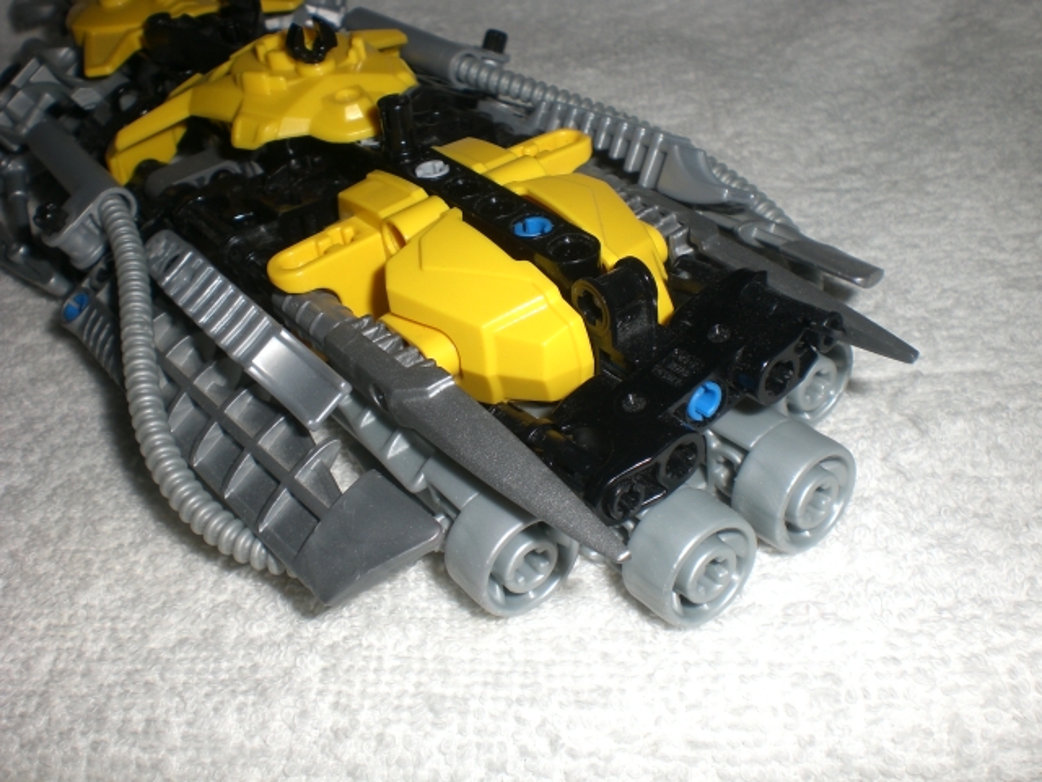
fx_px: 1144
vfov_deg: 37.7
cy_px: 391
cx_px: 521
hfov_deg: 49.0
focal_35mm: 38
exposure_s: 1/60
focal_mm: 6.3
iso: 50
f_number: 4.4
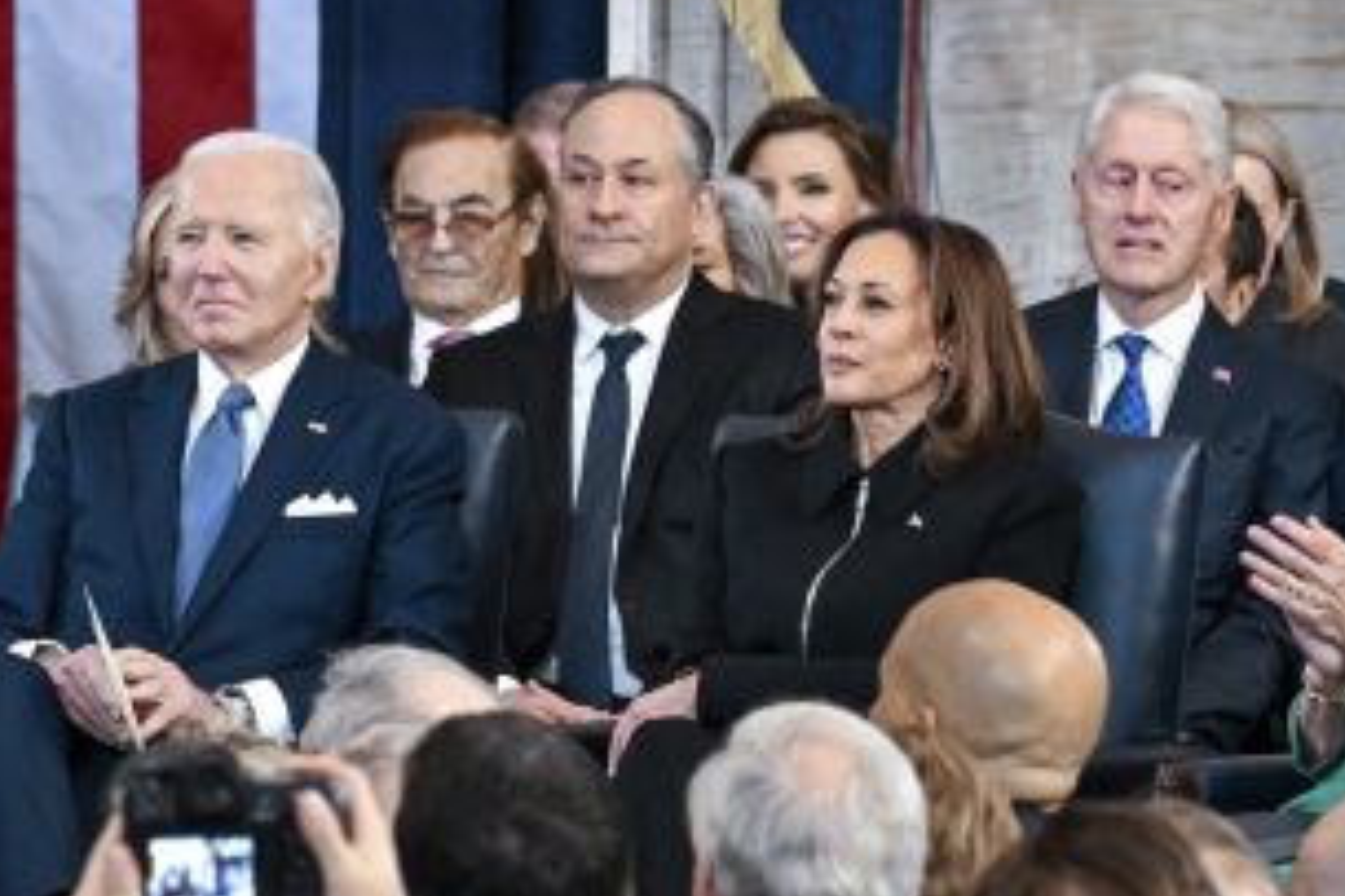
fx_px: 18371
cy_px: -199
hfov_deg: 4.2
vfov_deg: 2.8
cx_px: -295
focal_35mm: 492
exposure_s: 1/200
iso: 3200
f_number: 5.6
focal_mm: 125
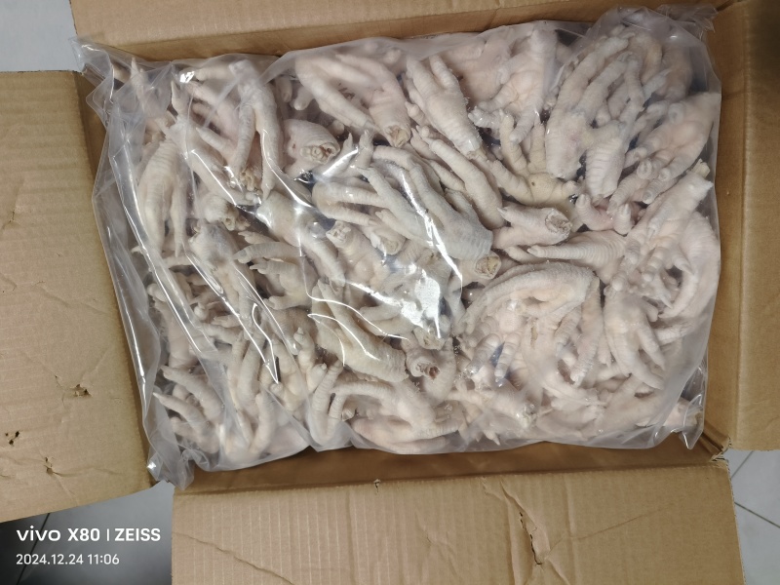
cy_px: 292
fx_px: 518
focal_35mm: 23
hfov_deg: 73.9
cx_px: 390
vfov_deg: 58.9
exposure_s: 1/50
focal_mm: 5.5
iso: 761
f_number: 1.75
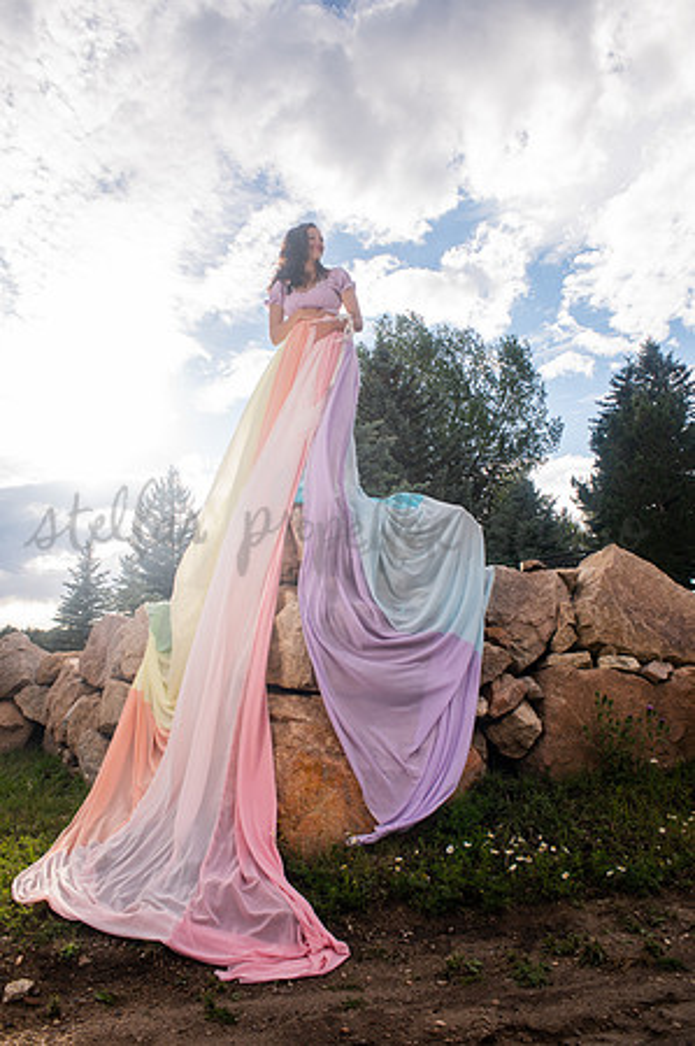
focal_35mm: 28
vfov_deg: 65.5
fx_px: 813
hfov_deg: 46.3
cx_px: 348
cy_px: 523
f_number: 9
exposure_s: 1/200
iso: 100
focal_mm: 28
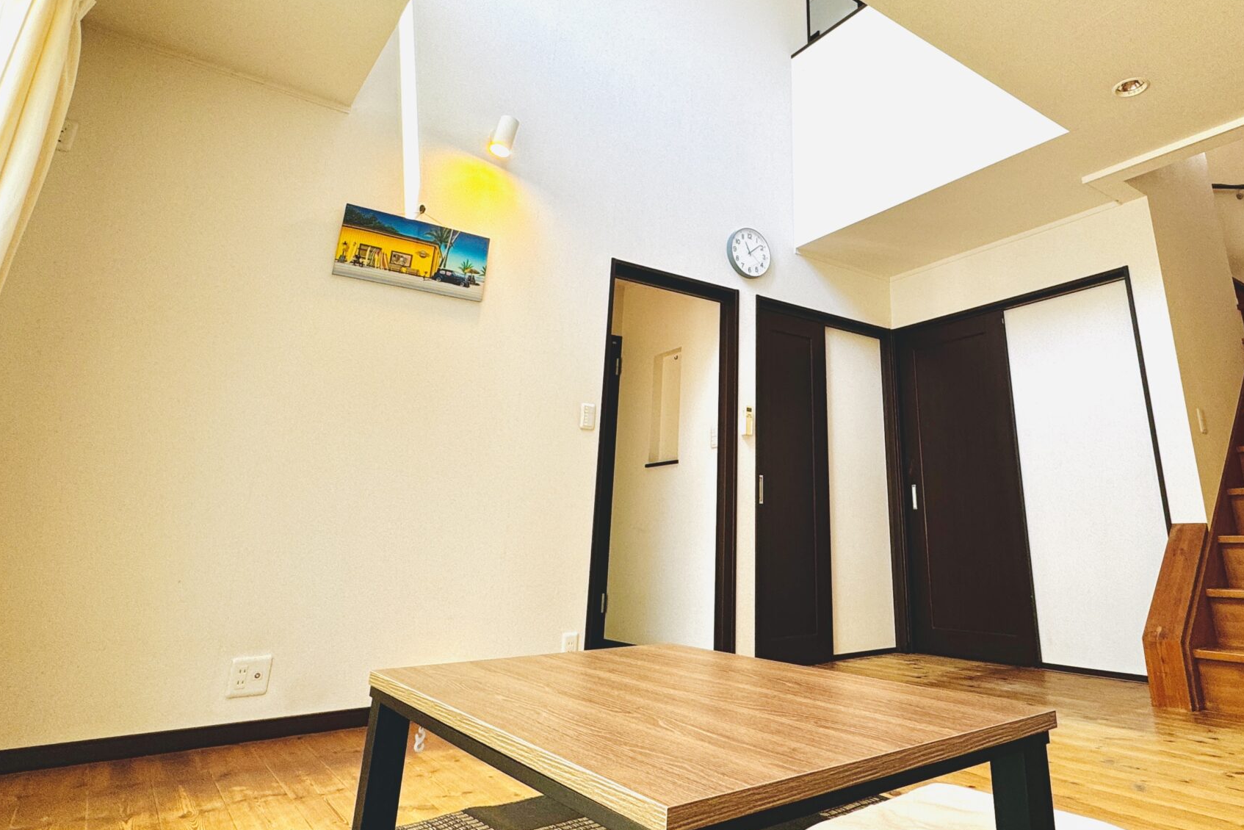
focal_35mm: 22
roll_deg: +0.3
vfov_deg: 56.2
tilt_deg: +18.7
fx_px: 760
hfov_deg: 77.5
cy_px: 289
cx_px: 759
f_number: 2.2
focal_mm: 2.22
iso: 80
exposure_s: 1/100
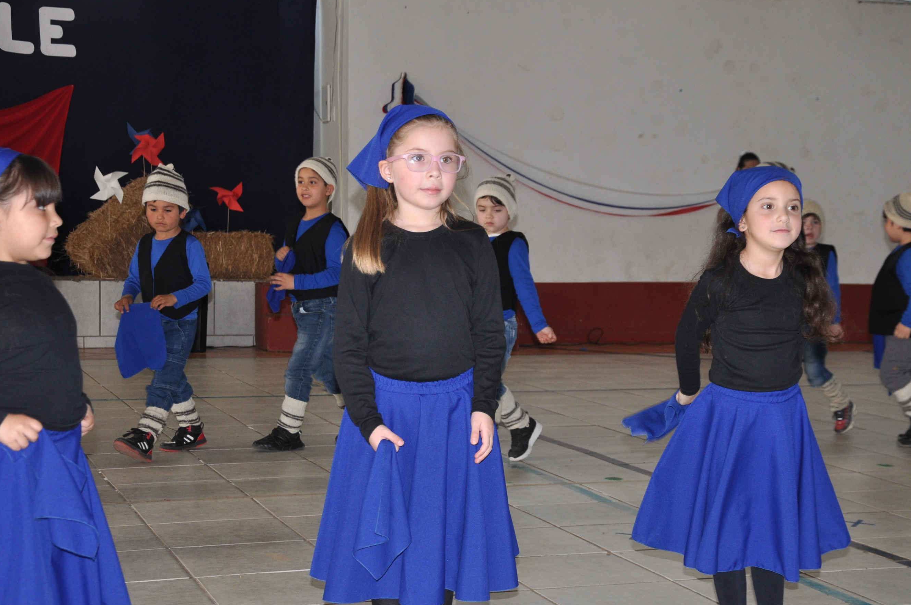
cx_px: 516
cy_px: 347
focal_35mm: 64
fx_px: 1608
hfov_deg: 31.6
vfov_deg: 21.3
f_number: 4.5
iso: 400
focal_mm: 35
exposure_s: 1/125
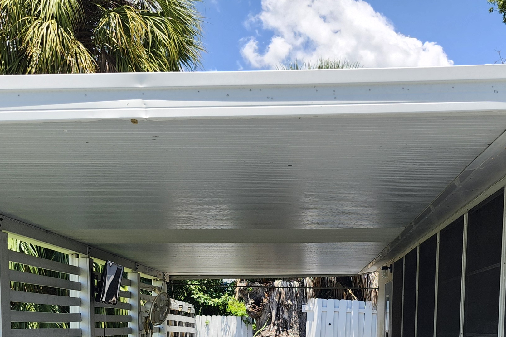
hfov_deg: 33.8
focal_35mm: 59
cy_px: 413
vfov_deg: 21.2
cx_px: 318
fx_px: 829
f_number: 1.8
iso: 25
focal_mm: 5.54
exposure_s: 1/907
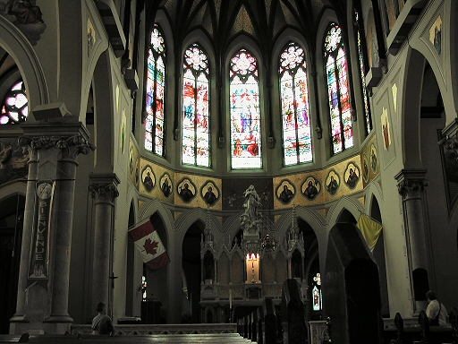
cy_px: 172
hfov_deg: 49.0
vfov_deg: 37.7
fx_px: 503
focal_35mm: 38
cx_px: 229
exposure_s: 1/16.8
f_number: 2.8
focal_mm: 8
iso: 100
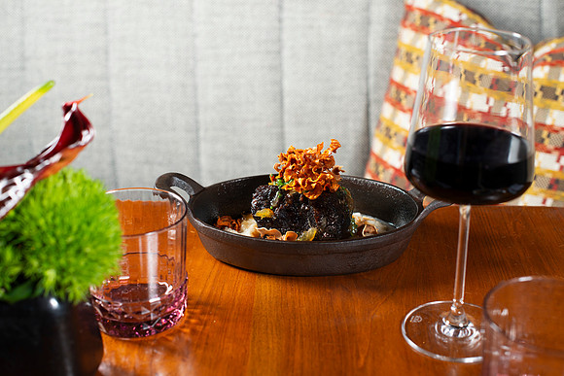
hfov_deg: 39.4
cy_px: 188
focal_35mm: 50
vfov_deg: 26.9
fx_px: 787
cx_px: 282
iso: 200
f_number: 4.5
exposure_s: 1/200
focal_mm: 50
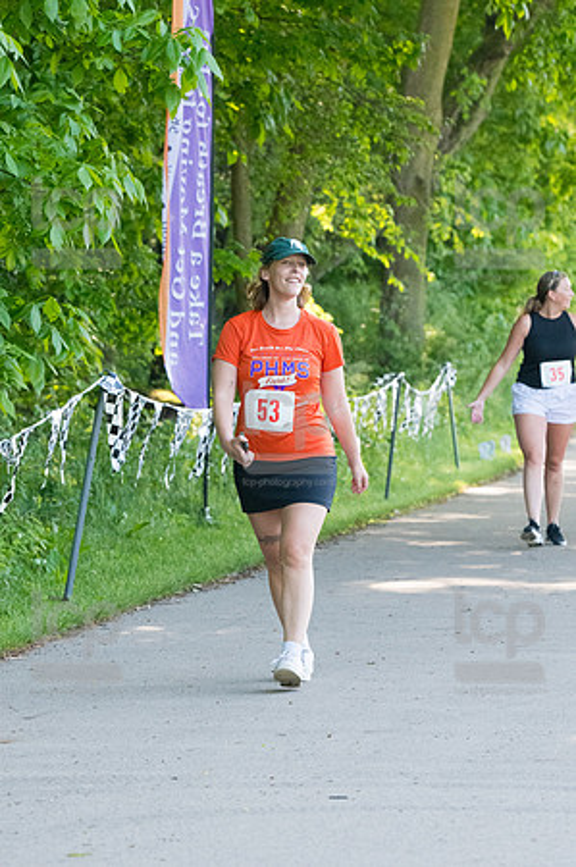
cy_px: 434
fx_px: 4859
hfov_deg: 6.8
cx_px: 288
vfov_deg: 10.2
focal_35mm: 202
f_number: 5.6
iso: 3200
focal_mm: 135
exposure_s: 1/1250
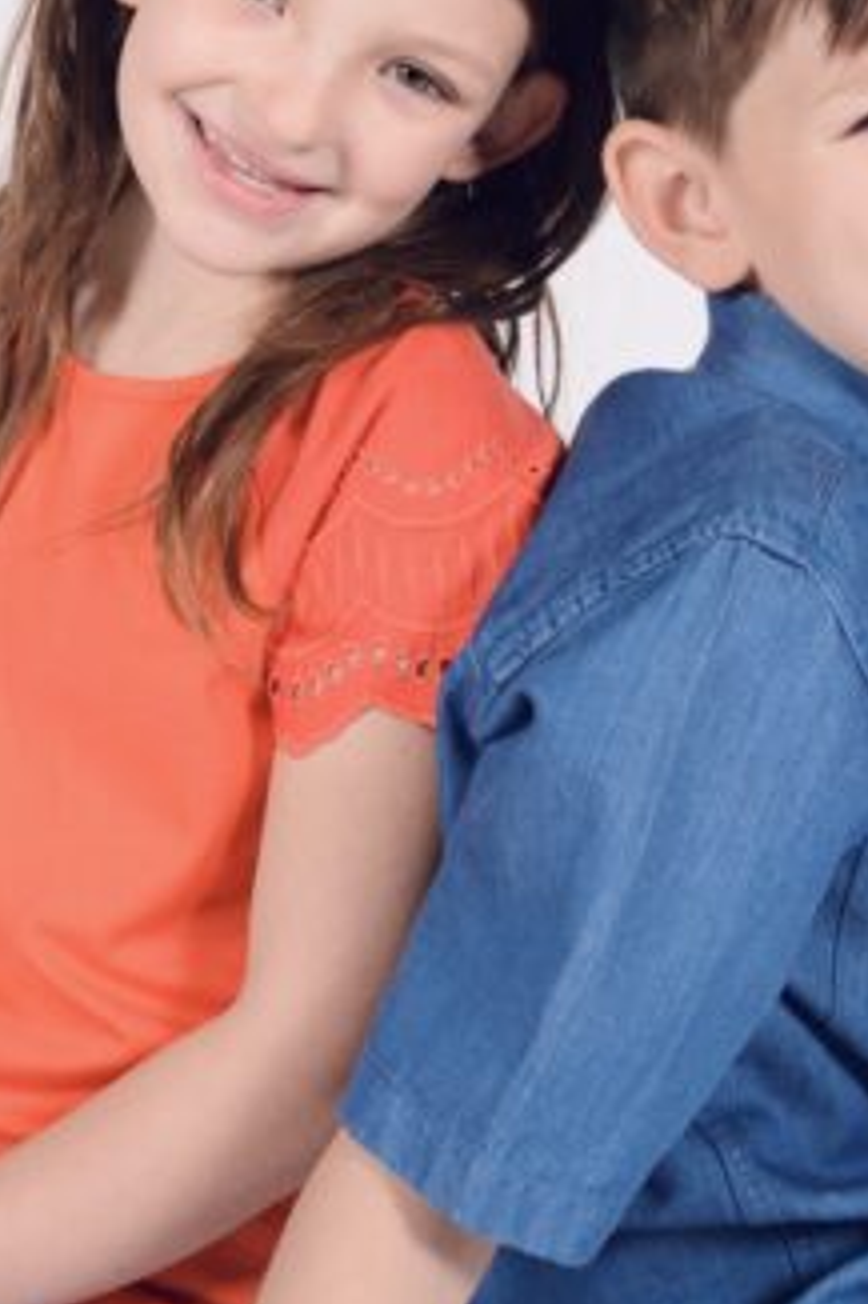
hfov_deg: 19.6
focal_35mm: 69
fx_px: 2498
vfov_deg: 29.2
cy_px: 508
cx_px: 580
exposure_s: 1/125
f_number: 9
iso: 400
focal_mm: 50
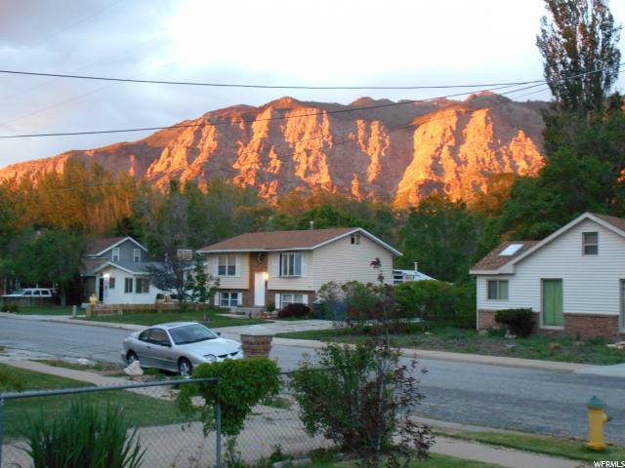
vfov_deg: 33.6
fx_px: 776
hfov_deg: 43.9
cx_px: 312
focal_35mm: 43
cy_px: 234
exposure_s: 1/30
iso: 560
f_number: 4.2
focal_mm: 7.7
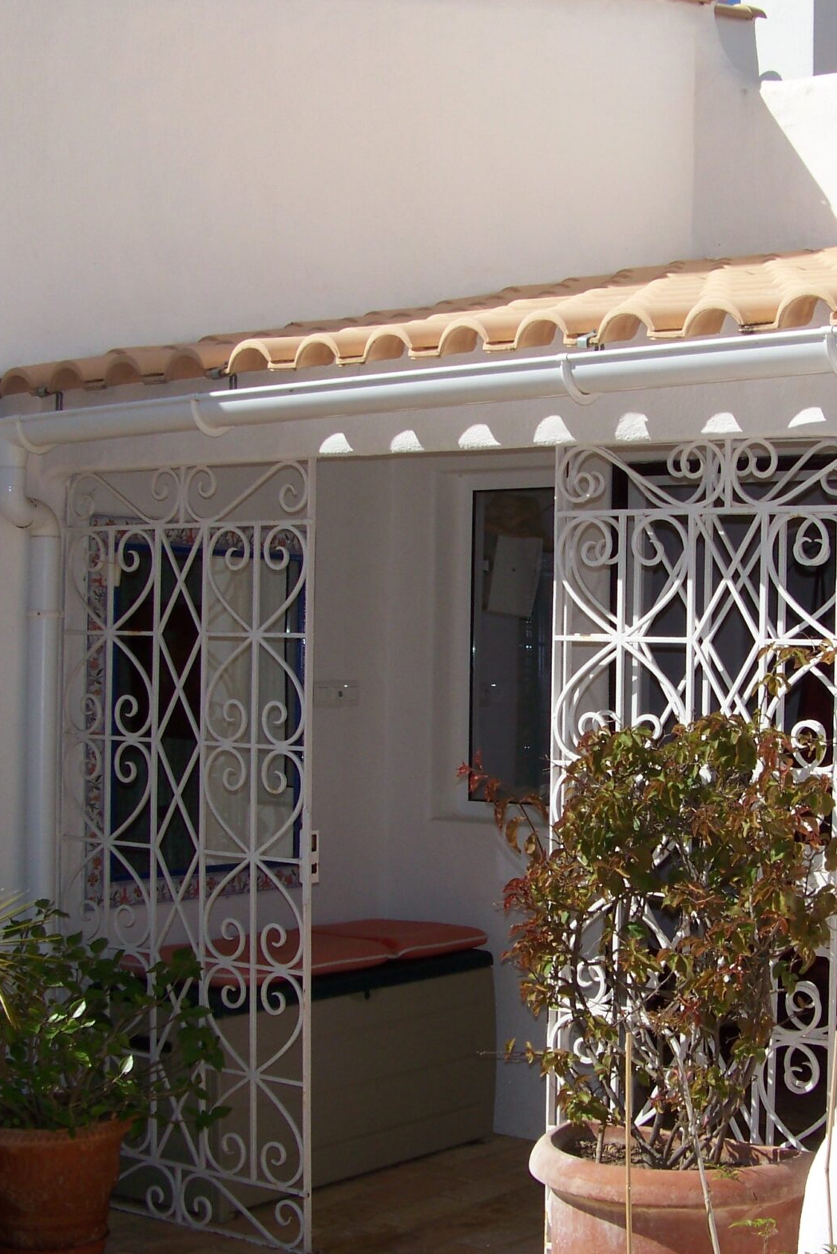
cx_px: 593
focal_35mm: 61
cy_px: 709
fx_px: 2126
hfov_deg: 22.1
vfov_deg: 32.8
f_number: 4
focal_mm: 5.85
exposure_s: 1/1000
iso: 66
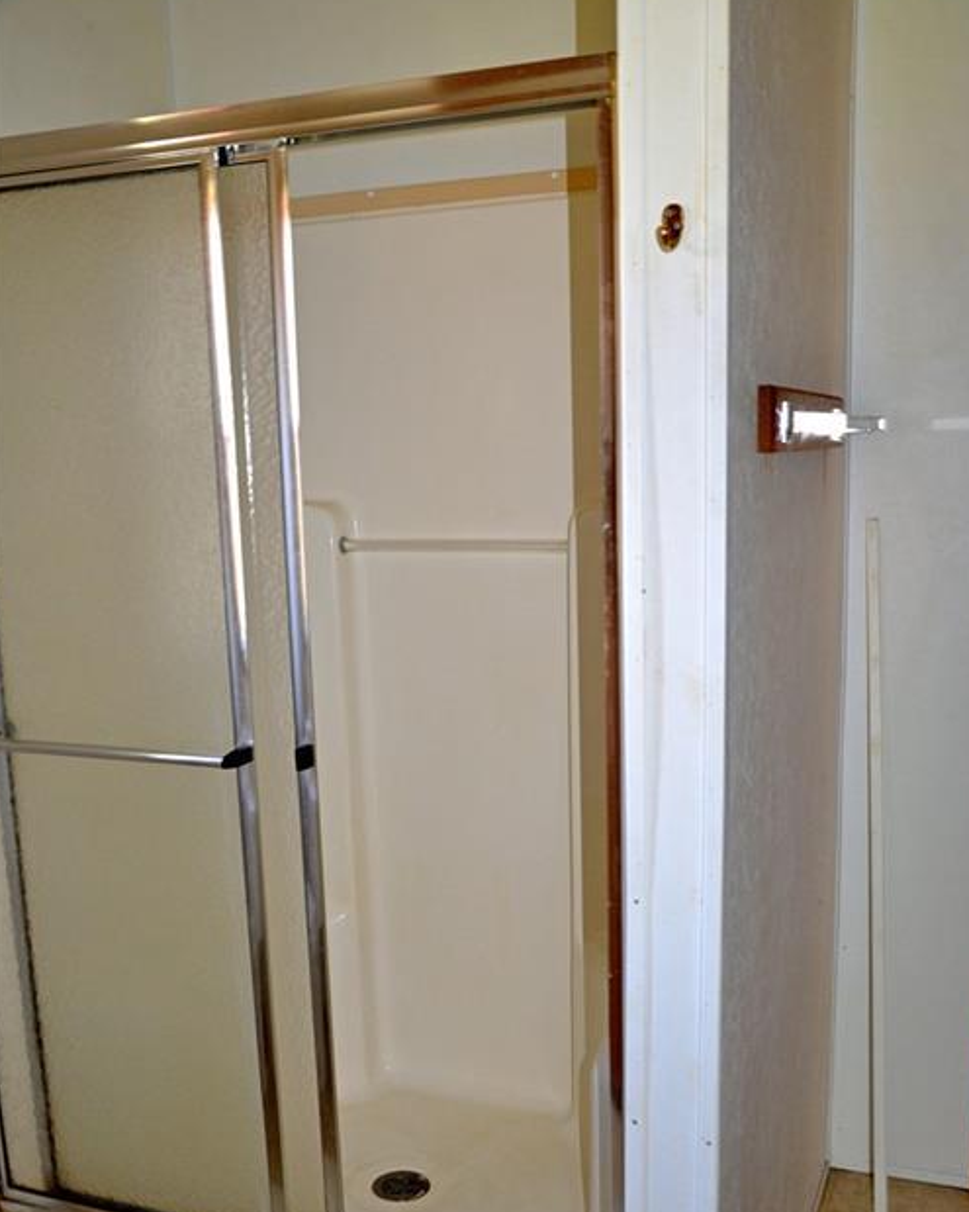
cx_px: 485
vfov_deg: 49.3
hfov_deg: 40.5
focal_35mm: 37
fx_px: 1312
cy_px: 724
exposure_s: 1/60
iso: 800
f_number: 3.8
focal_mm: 21
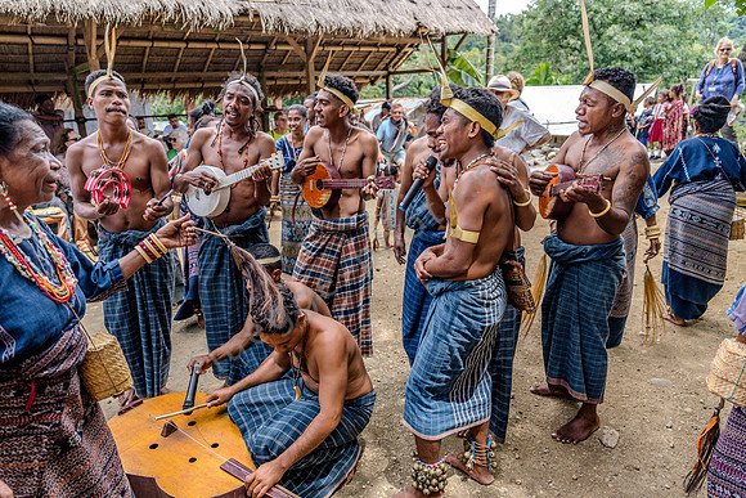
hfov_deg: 73.7
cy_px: 249
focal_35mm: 24
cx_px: 373
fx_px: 497
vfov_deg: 53.2
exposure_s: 1/640
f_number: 3.2
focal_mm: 24
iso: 400
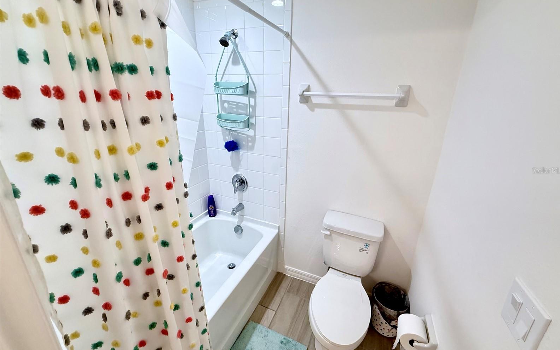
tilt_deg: -18.7
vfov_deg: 74.8
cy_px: 170
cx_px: 283
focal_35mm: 15
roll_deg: -1.8
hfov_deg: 101.5
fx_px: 229
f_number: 2.2
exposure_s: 1/60
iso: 200
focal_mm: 2.22
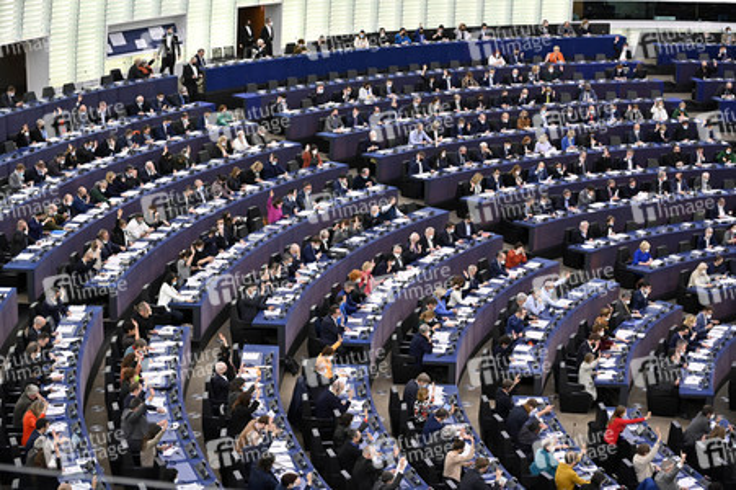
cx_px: 368
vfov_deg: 19.4
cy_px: 245
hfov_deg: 28.9
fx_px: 1430
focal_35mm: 70
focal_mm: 70
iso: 1250
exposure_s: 1/500
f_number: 2.8
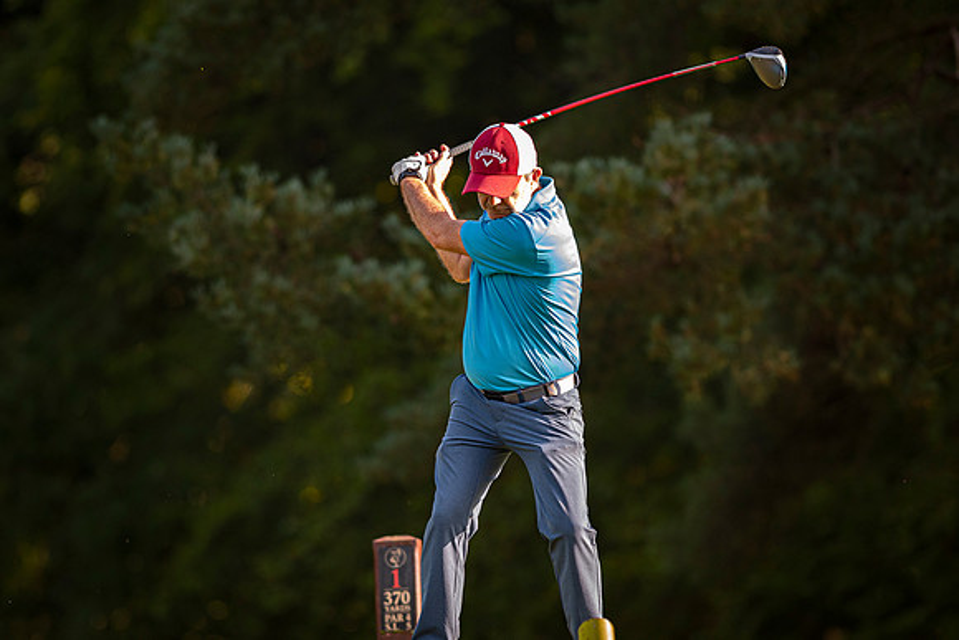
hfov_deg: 4.6
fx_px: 11990
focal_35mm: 450
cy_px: 320
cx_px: 480
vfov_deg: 3.1
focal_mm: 300
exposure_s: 1/1250
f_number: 2.8
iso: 800
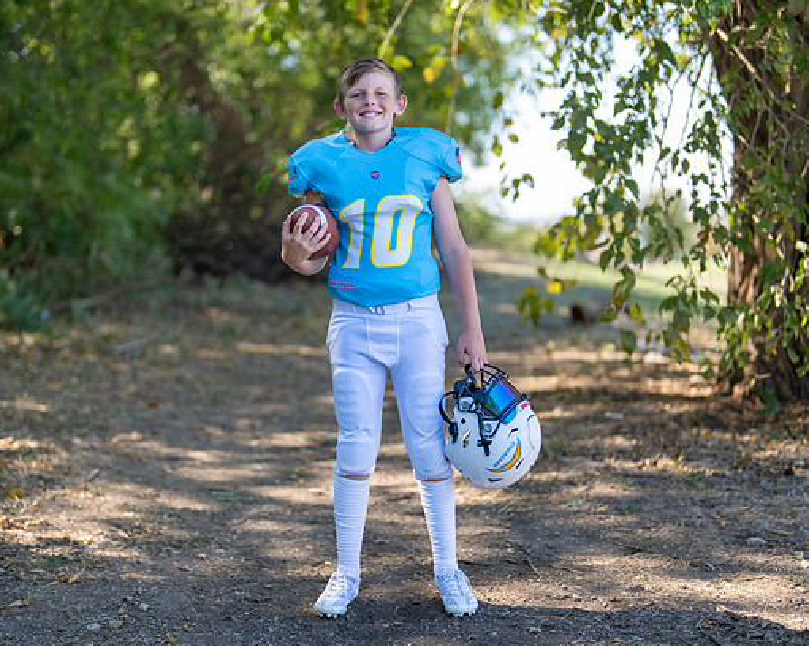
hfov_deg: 29.2
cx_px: 390
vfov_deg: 23.5
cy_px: 340
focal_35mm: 65
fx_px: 1555
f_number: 1.2
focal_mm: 50
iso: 100
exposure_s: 1/1250
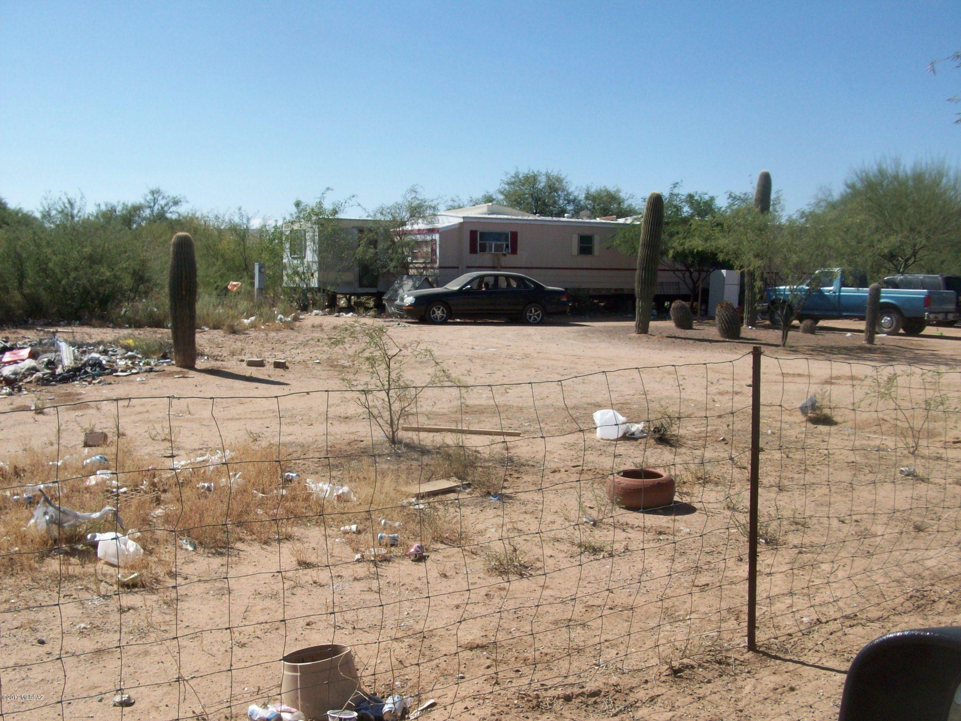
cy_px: 360
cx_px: 480
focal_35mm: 34
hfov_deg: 54.0
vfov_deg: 41.8
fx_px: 944
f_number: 5.5
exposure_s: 1/406
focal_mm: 5.7
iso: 64
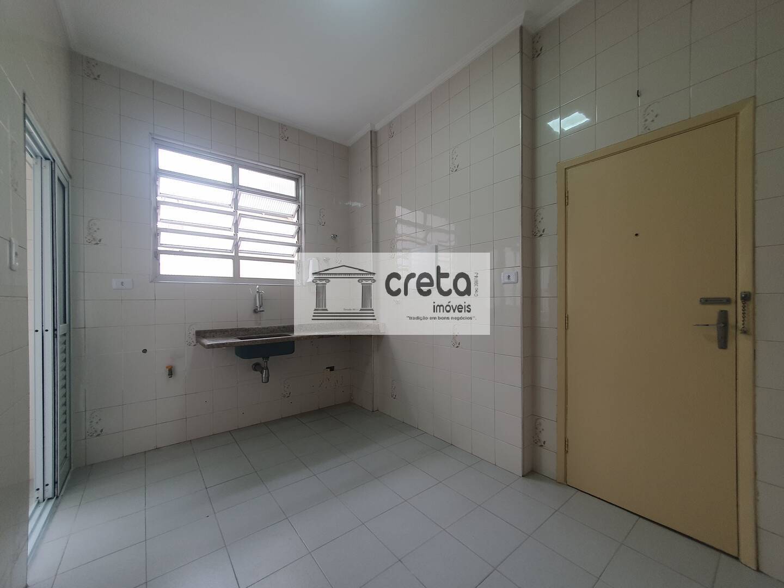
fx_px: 294
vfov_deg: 89.9
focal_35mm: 13
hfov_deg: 106.2
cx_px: 392
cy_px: 294
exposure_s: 1/60
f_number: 2.2
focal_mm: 1.8
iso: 50
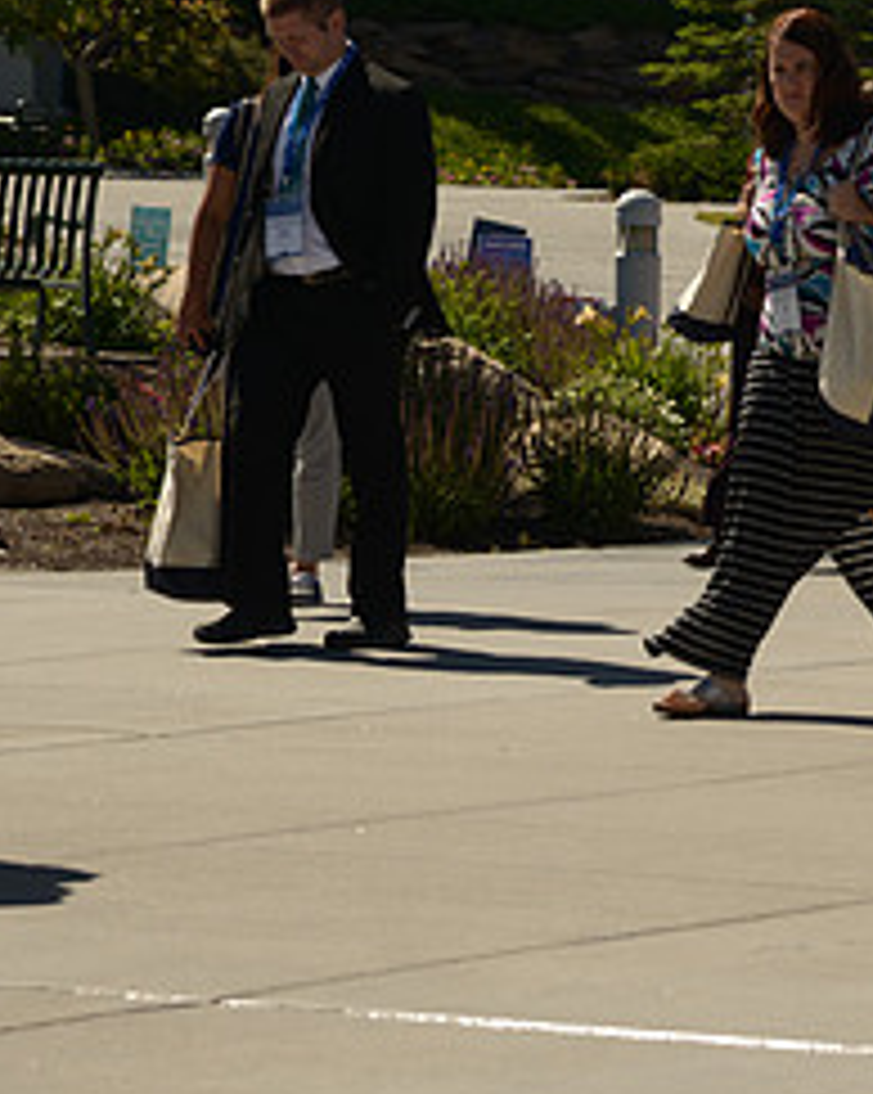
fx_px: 8699
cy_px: 371
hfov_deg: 5.7
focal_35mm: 269
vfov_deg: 7.2
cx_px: 1188
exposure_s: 1/400
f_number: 8
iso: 100
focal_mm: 120
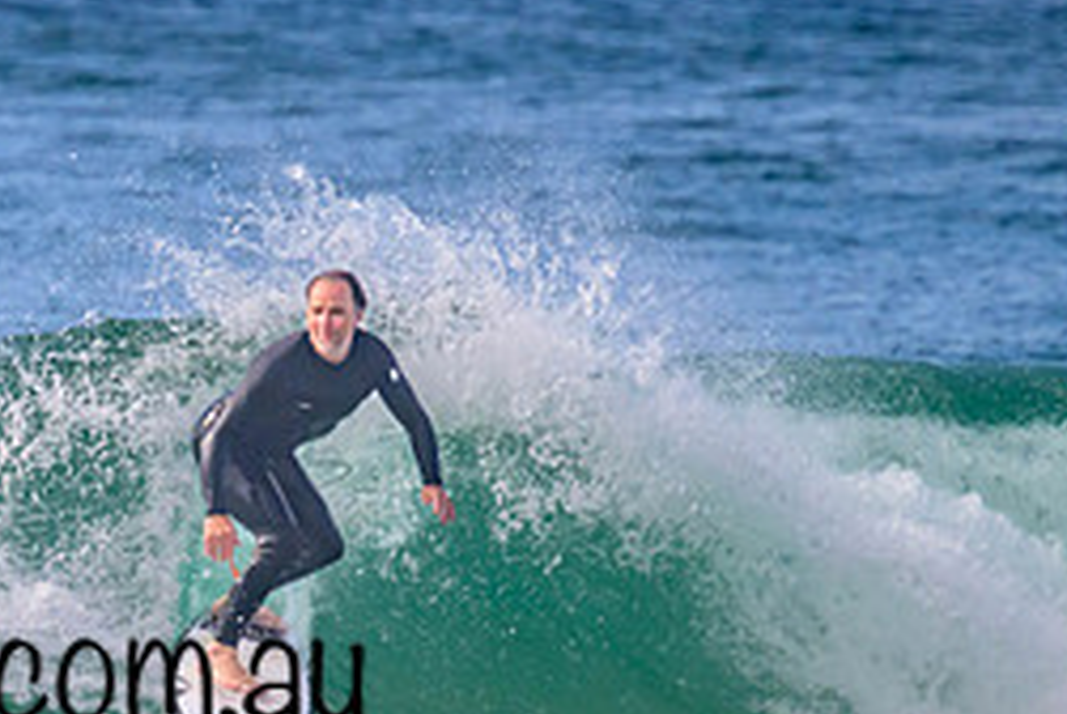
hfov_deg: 1.0
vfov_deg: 0.7
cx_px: 69
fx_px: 61660
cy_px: 598
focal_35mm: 2078
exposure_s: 1/2000
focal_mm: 800
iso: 1400
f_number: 11
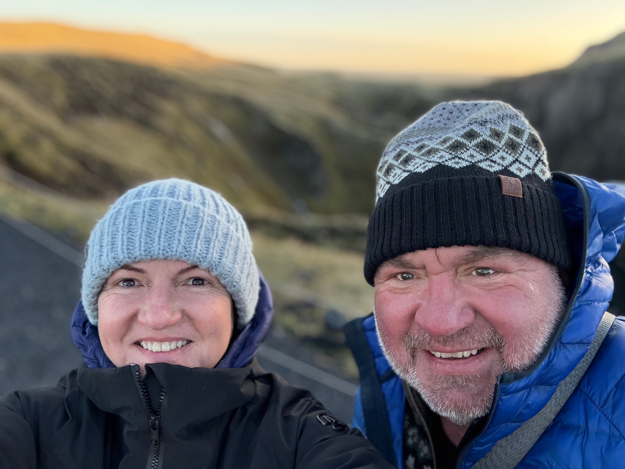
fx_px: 415
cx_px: 312
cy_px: 234
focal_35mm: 23
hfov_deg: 73.9
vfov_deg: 58.9
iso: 80
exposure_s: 1/206
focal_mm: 2.69
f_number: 1.9
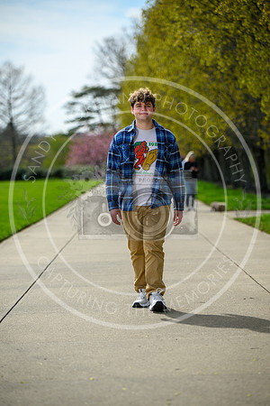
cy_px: 203
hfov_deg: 10.2
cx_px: 135
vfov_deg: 15.2
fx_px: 1519
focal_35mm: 135
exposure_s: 1/1250
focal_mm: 135
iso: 100
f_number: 3.2
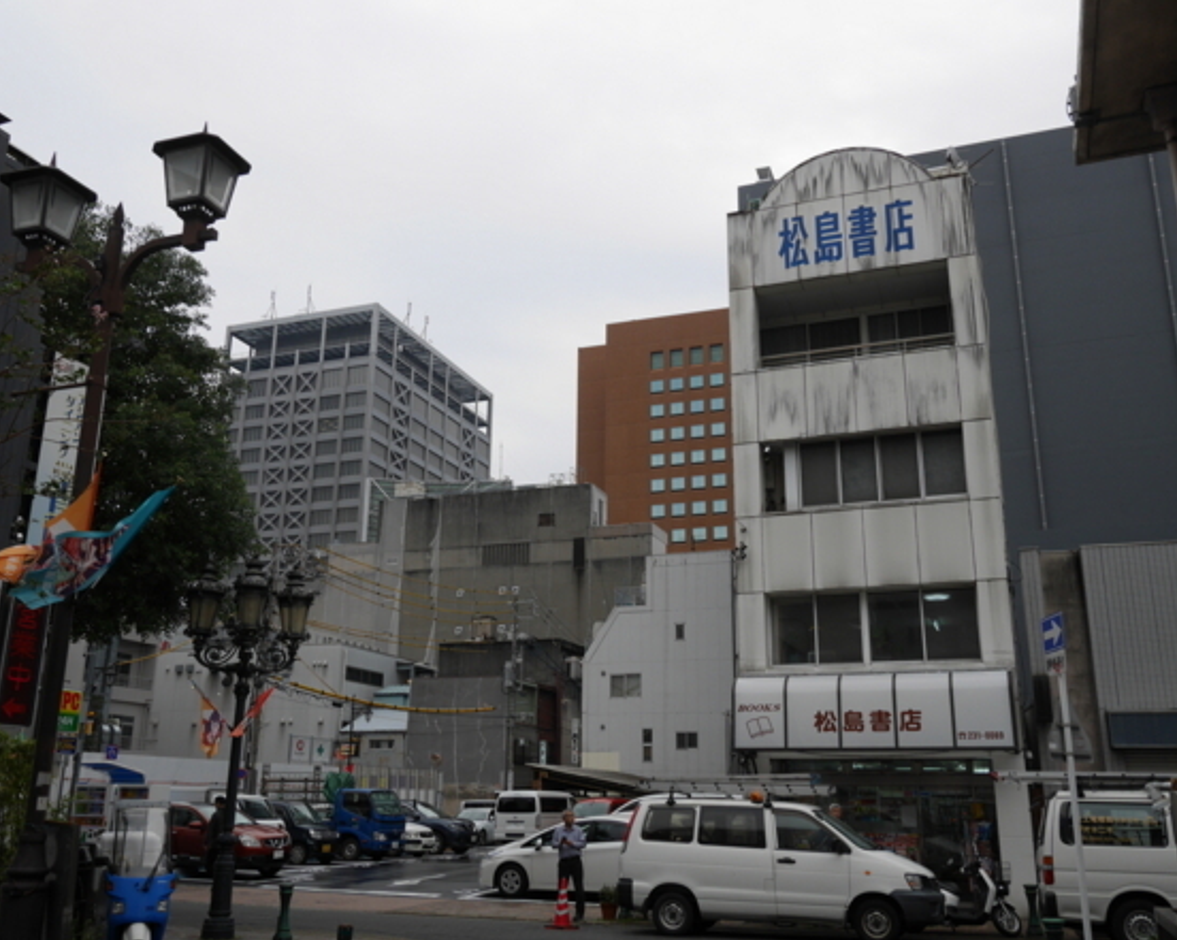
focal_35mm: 34
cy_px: 468
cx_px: 584
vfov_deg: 43.3
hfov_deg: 52.9
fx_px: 1184
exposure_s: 1/250
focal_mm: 16
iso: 200
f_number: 5.6
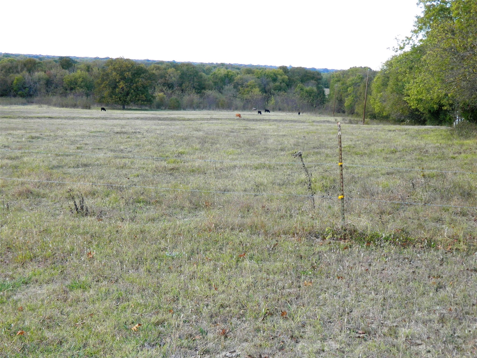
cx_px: 238
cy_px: 179
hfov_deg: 40.4
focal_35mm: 47
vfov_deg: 30.9
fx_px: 648
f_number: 3.6
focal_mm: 8.4
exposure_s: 1/100
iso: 110
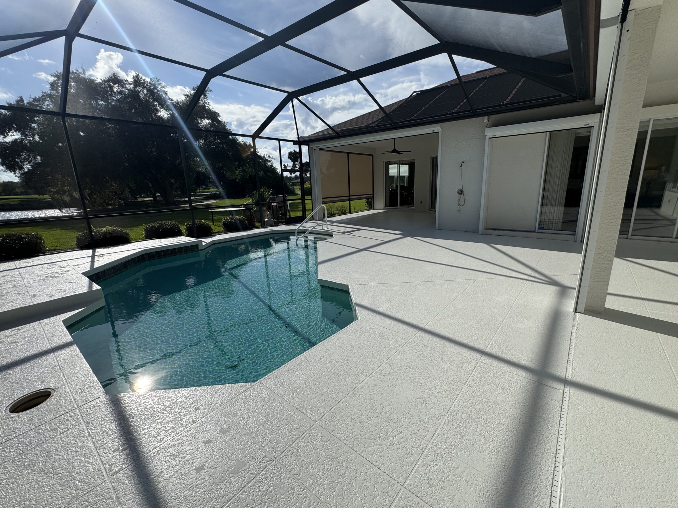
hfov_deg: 98.1
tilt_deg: -13.5
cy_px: 253
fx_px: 294
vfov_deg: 81.8
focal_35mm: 15
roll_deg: +1.4
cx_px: 351
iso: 40
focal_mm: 2.22
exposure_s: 1/2415
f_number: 2.2
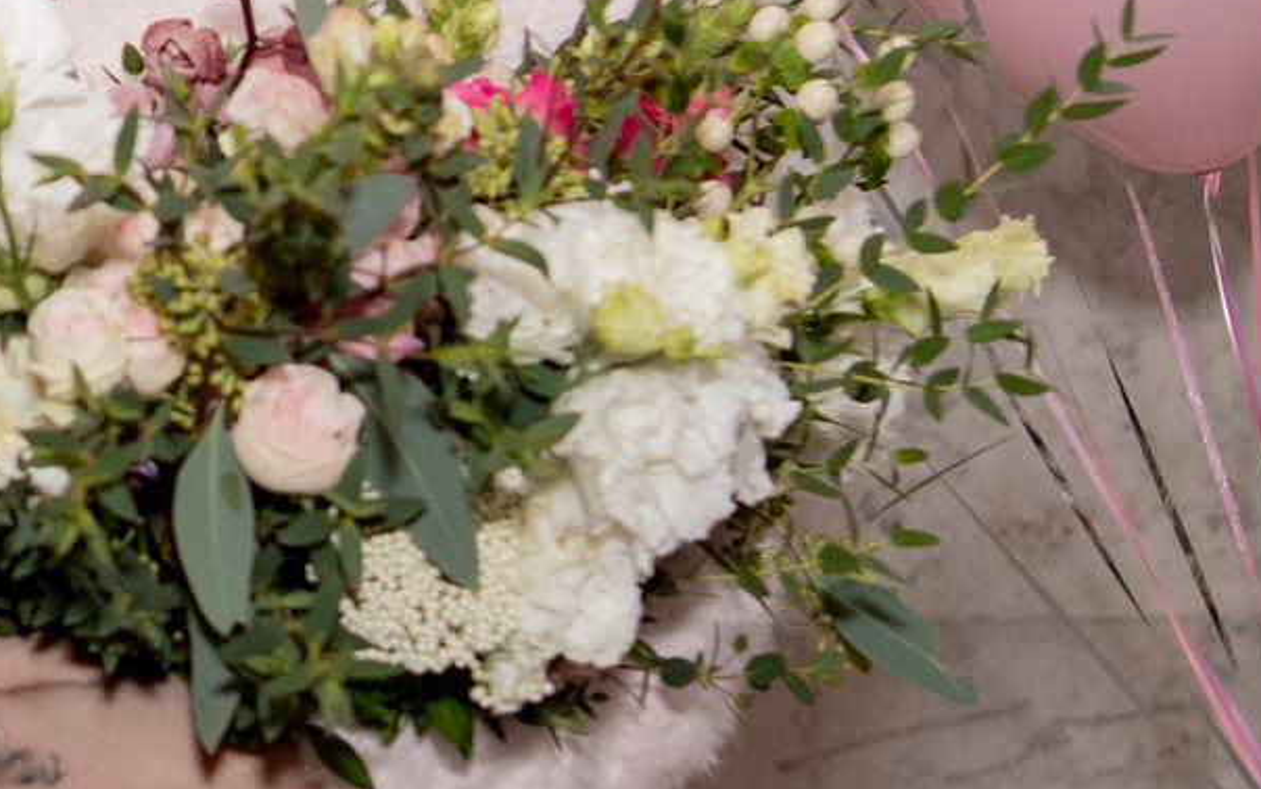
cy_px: -83
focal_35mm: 184
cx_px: -642
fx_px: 6326
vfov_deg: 7.1
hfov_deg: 10.9
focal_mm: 34
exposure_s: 1/160
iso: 800
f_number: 4
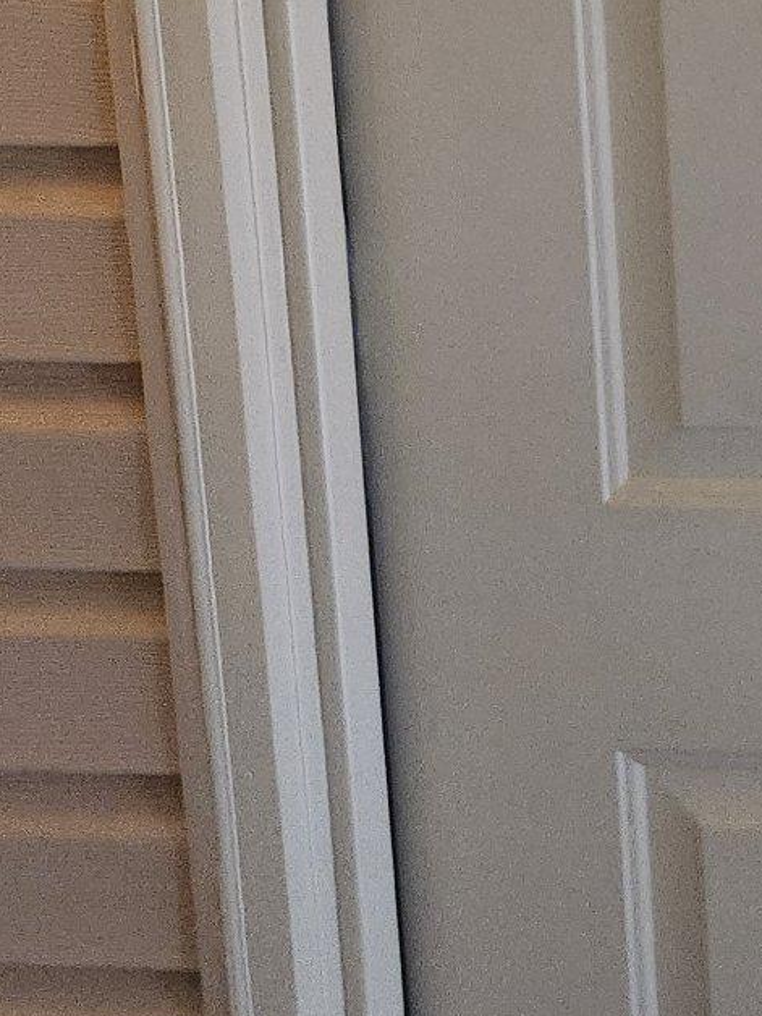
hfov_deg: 17.5
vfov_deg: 24.5
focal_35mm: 75
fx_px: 2201
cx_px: 1162
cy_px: -53
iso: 1000
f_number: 1.8
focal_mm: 5.4
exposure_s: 1/120
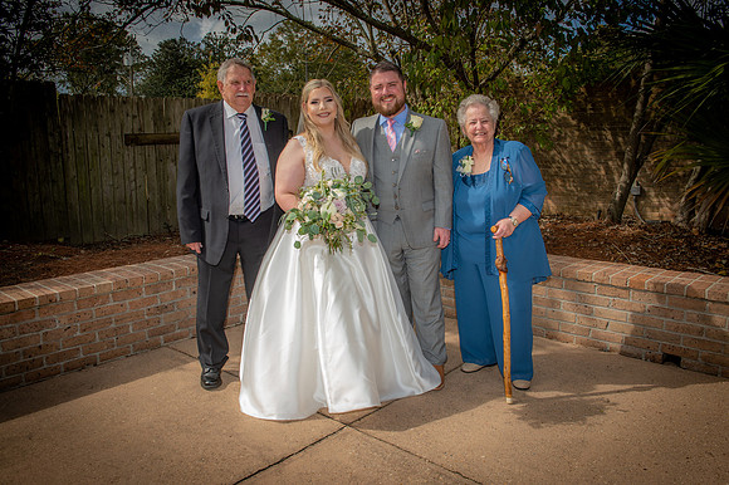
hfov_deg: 65.5
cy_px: 242
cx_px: 364
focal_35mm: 28
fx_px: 567
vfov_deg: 46.4
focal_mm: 28
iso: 125
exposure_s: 1/250
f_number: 8
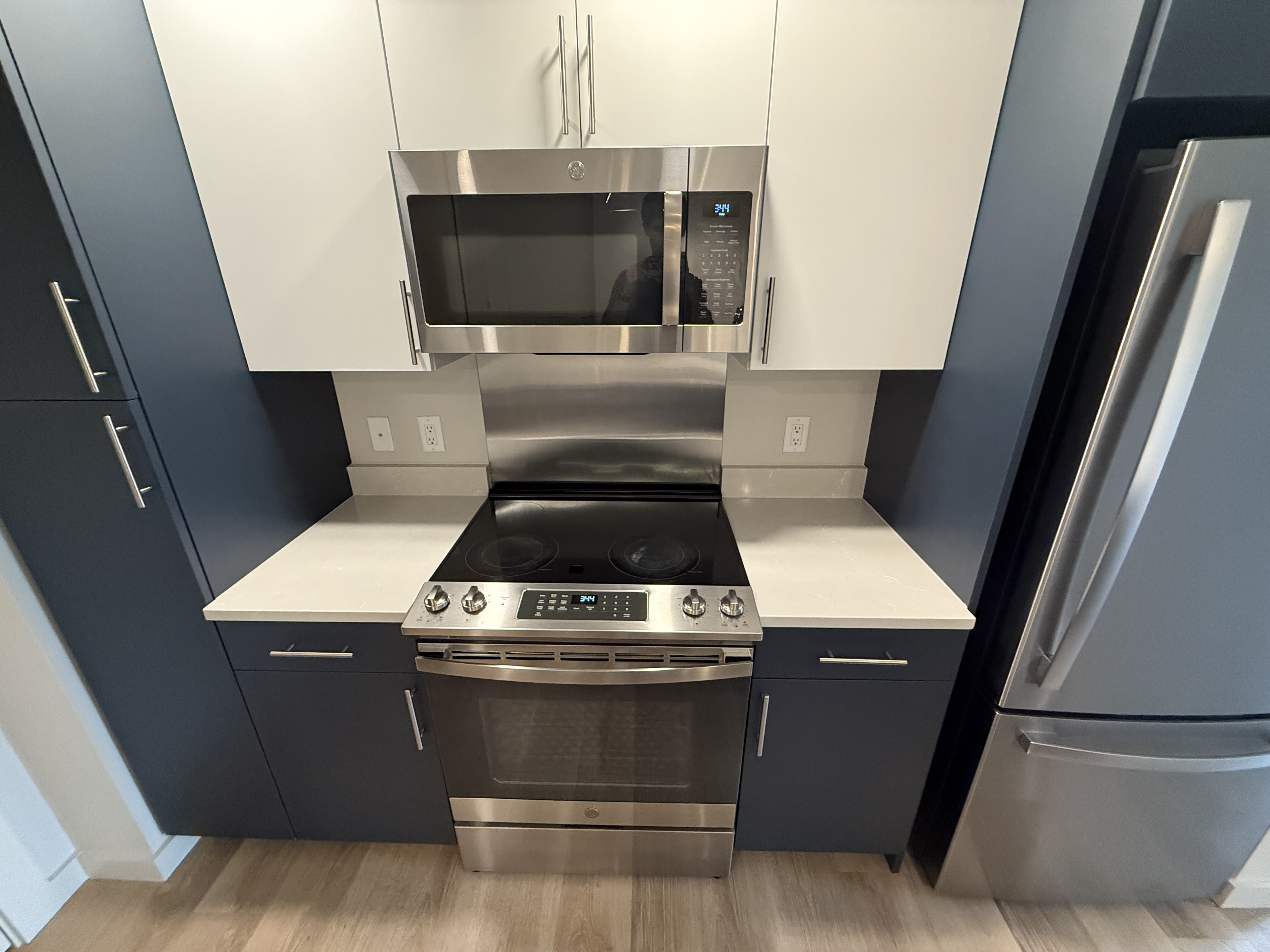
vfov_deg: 85.7
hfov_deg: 102.1
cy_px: 476
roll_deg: +0.5
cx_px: 635
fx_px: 514
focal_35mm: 14
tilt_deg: -22.5
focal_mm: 2.22
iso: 640
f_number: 2.2
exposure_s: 1/60
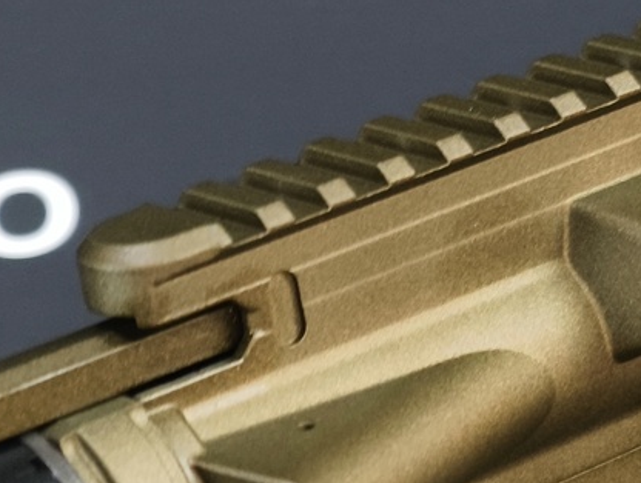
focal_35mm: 245
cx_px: 760
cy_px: 249
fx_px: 4547
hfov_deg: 8.0
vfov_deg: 6.1
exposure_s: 1/17.1
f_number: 2.67
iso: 1582
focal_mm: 22.48
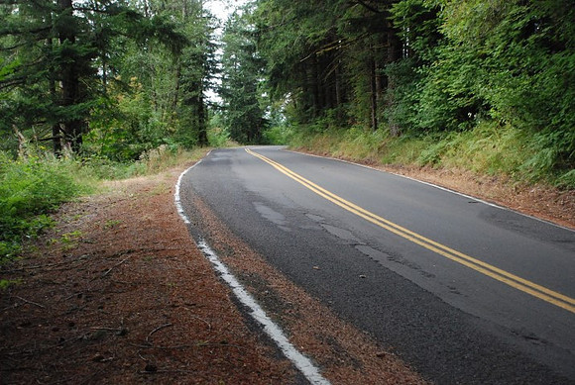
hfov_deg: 42.3
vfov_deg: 29.1
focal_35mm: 46
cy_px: 192
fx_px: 744
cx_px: 288
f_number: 4.2
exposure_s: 1/500
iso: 1600
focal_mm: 31
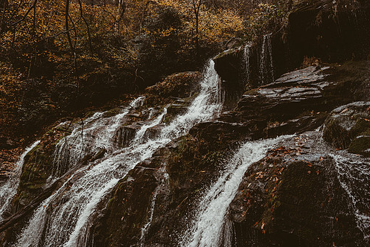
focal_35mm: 28
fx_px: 288
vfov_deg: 46.5
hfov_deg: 65.4
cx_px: 189
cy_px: 128
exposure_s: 1/500
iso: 500
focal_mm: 24
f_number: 5
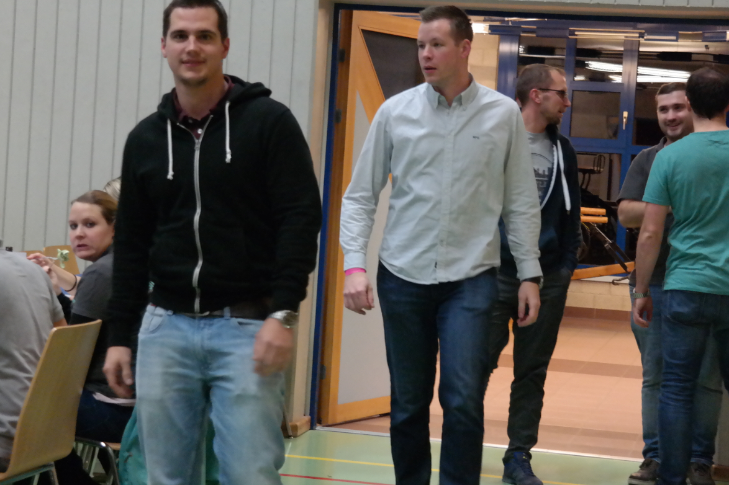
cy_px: 200
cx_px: 370
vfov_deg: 14.5
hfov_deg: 21.7
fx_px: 1903
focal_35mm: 94
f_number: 5
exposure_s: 1/50
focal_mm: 45
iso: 3200
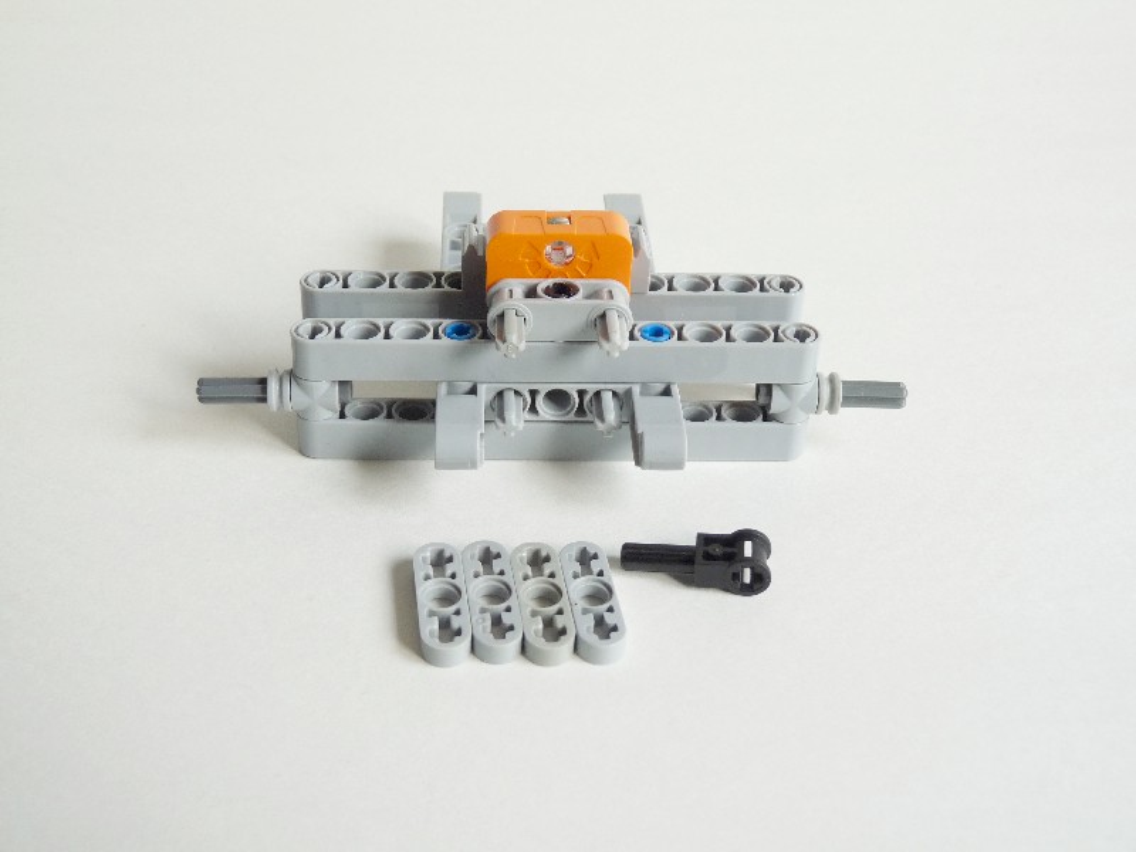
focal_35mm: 48
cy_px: 426
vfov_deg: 30.3
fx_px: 1575
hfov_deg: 39.7
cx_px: 568
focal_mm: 8.5
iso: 100
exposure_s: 1/25
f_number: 3.2
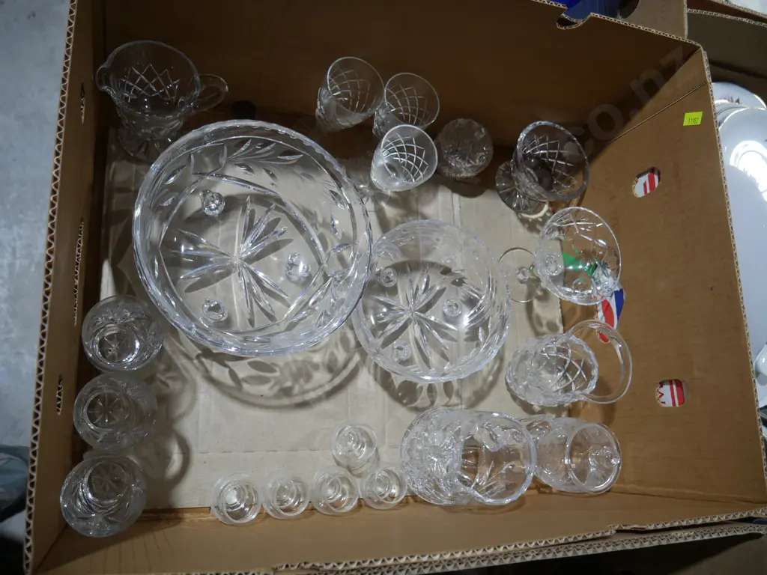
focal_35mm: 28
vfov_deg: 49.7
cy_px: 288
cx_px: 384
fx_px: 620
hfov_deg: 63.4
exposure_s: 1/80
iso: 200
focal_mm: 14
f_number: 3.5
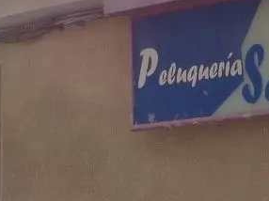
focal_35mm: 172
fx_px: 1335
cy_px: 172
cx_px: 170
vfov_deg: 8.6
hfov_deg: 11.5
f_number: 4
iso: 100
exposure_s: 1/640
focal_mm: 4.3
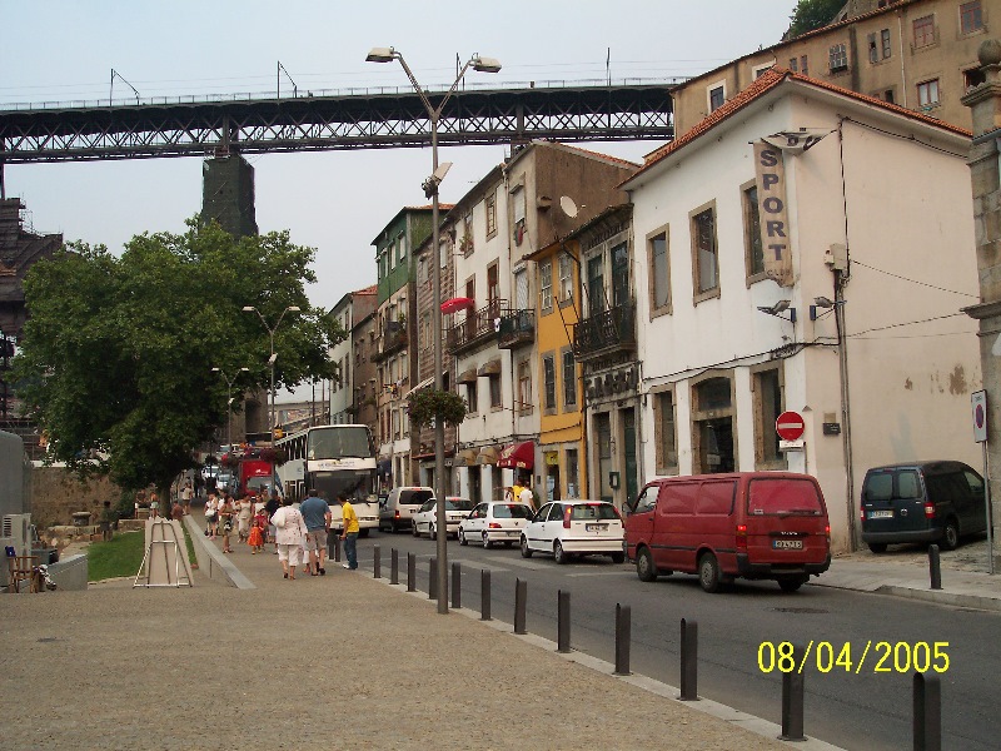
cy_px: 376
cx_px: 500
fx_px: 1099
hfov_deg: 49.0
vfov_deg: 37.7
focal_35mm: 38
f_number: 4.8
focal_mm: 8
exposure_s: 1/250
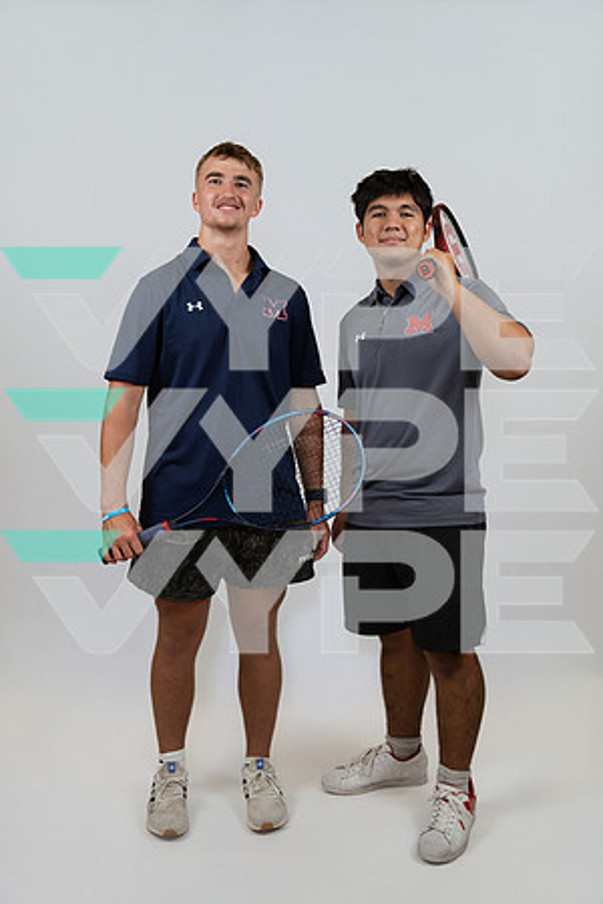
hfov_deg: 35.7
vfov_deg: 51.5
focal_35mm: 37
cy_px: 452
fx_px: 937
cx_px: 302
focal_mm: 37.3
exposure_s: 1/125
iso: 320
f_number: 4
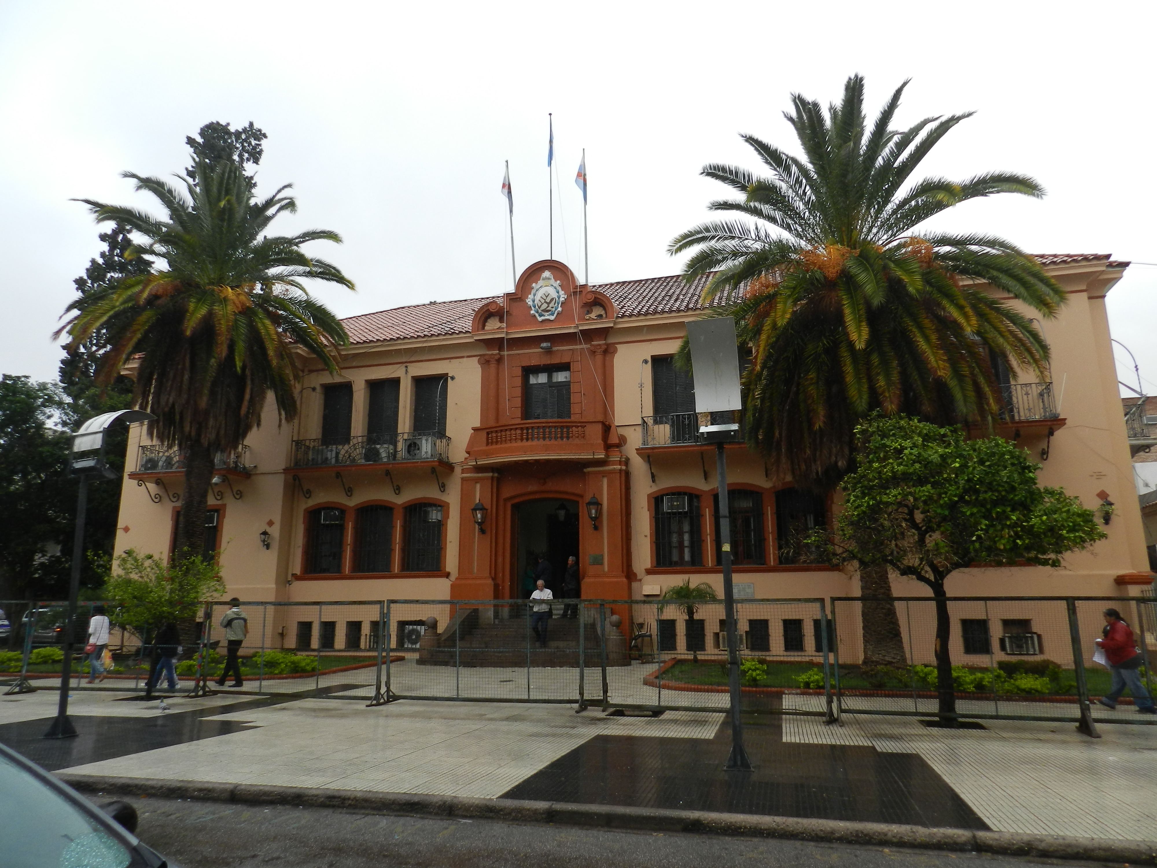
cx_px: 578
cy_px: 434
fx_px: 769
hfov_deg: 73.9
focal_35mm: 23
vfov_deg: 58.9
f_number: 3.4
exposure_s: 1/800
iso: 160
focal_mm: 4
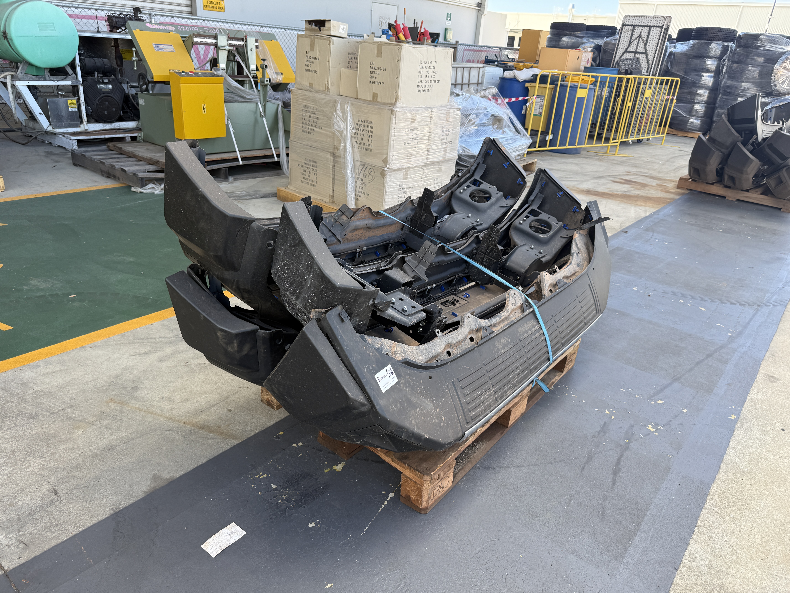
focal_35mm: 24
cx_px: 395
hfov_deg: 71.6
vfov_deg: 56.8
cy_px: 296
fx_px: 548
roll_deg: -3.8
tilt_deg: -23.4
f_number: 1.78
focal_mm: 6.76
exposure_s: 1/473
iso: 80
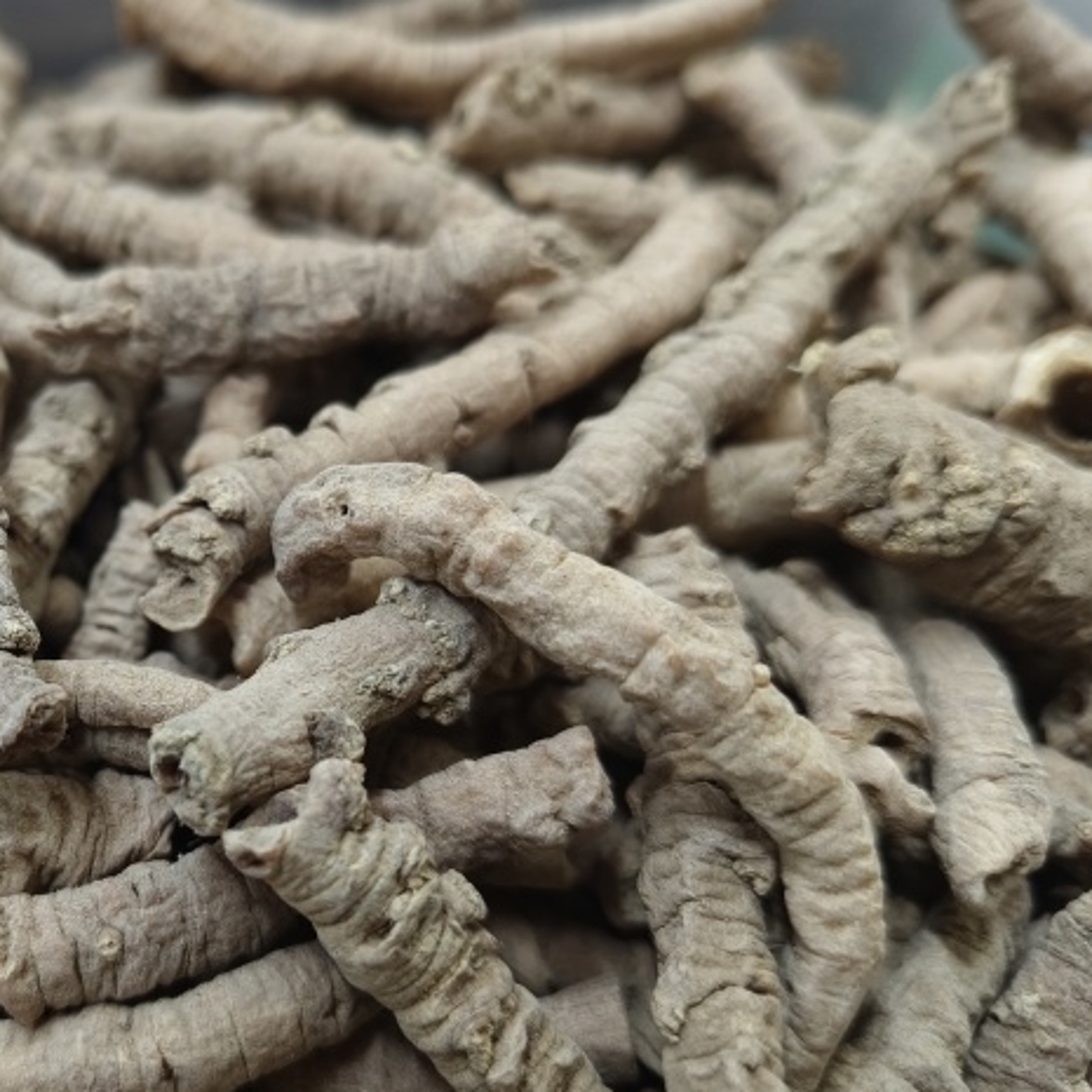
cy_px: 613
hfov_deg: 44.4
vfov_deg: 47.1
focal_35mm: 35
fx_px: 1249
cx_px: 186
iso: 1327
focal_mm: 5.6
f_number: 1.88
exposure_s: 1/50
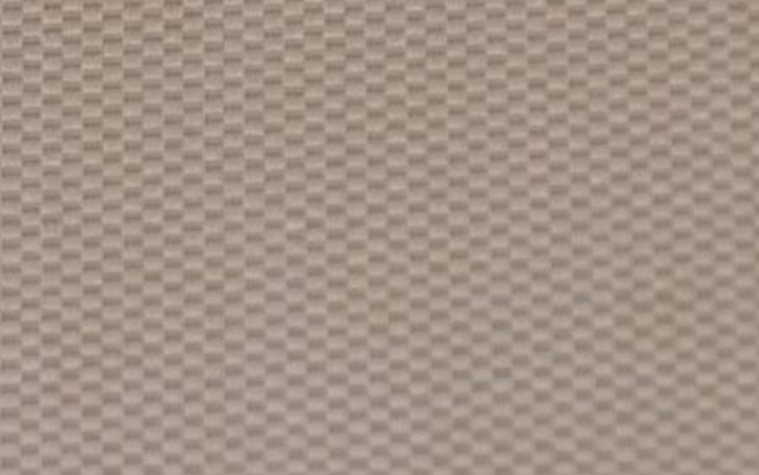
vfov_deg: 1.6
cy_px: -375
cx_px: -769
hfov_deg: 2.6
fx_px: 16888
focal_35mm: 816
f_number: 3.9
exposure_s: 1/80
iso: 500
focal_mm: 50.69
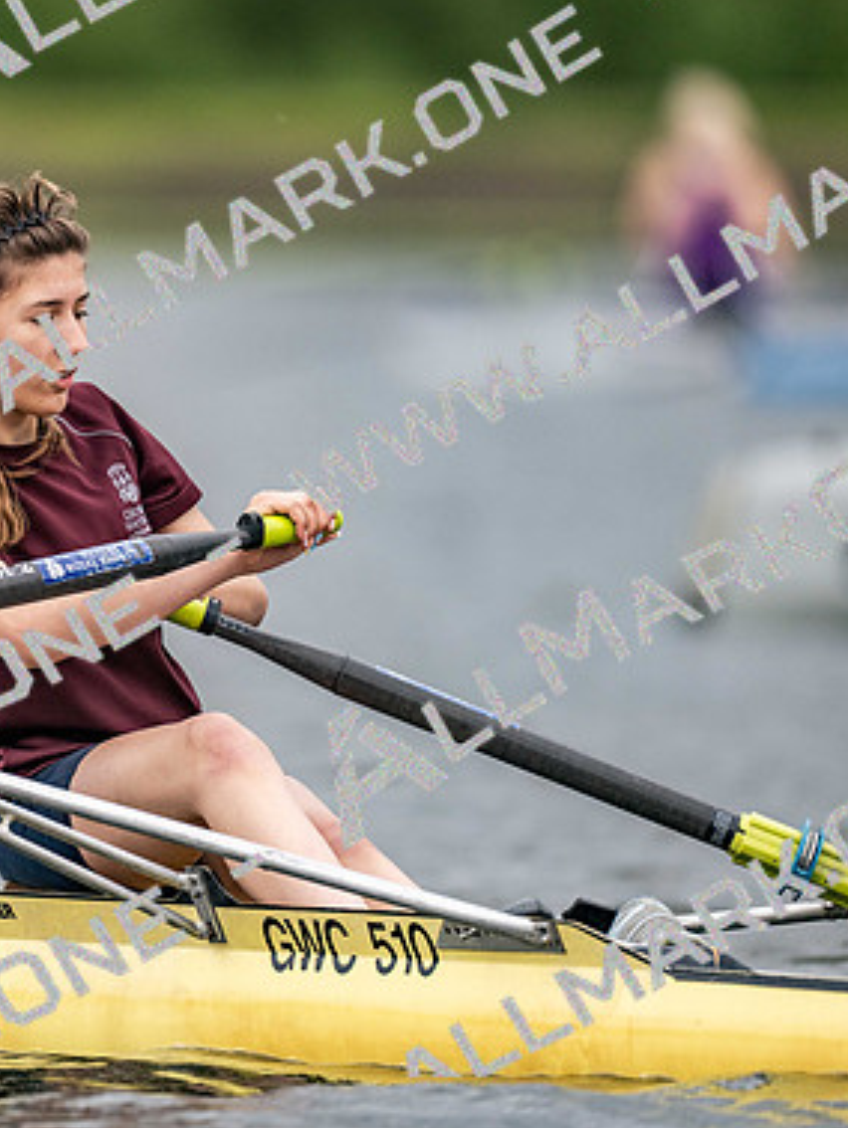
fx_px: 28874
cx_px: 72
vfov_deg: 2.2
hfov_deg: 1.7
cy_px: 565
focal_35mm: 885
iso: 500
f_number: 4
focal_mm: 600
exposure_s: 1/2500
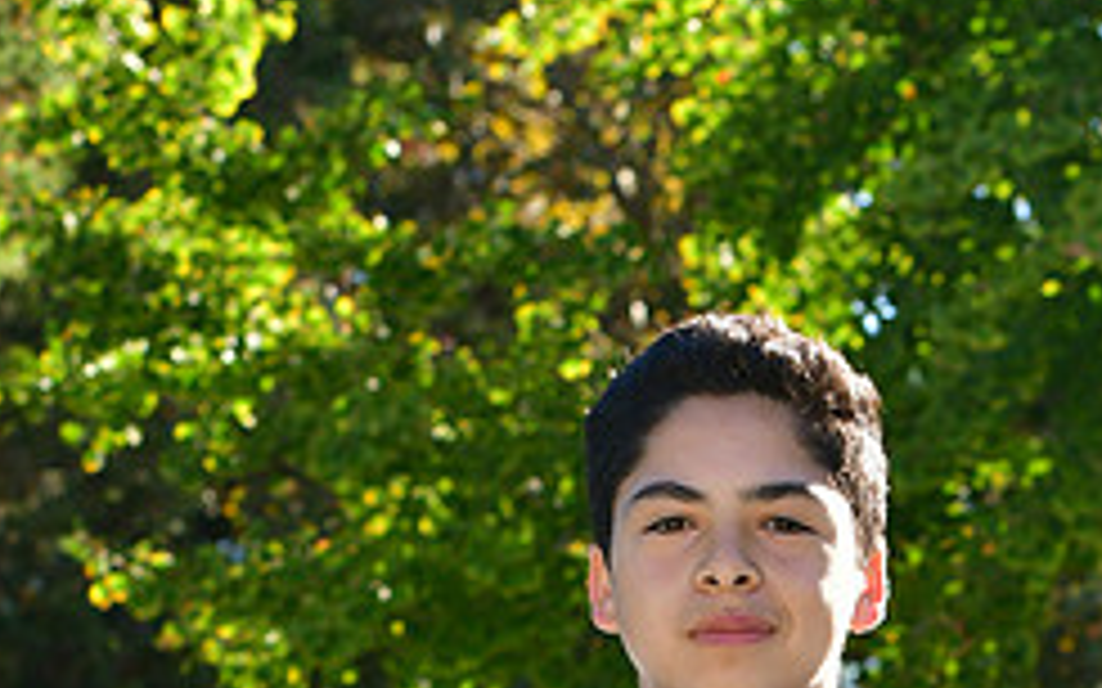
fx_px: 7597
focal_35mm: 253
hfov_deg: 8.3
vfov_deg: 5.1
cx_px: 762
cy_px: 1129
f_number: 6.3
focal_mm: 70
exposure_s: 1/400
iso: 400
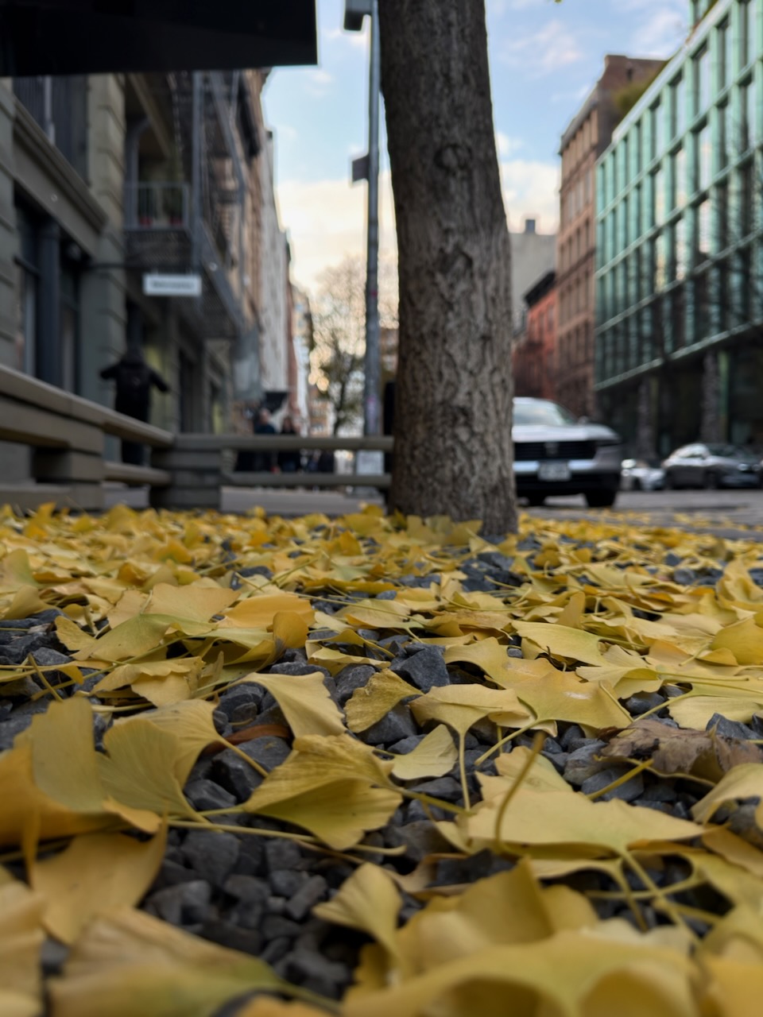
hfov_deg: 56.8
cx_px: 382
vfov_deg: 71.6
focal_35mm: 24
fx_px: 705
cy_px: 508
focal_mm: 6.76
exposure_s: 1/199
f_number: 1.78
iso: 100
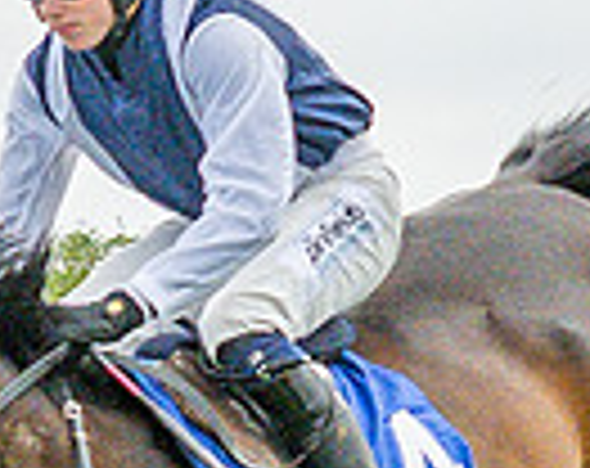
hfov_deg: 3.4
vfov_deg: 2.7
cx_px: 171
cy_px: 954
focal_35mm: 577
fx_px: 10045
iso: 800
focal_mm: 35
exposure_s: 1/2000
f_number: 4
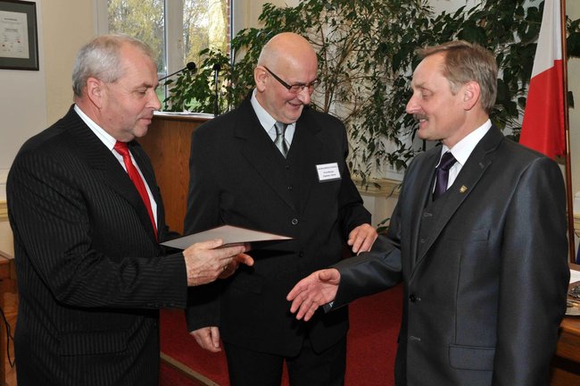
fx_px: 700
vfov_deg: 30.8
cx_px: 290
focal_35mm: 44
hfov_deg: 45.0
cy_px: 193
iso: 800
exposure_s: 1/60
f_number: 13
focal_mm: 29
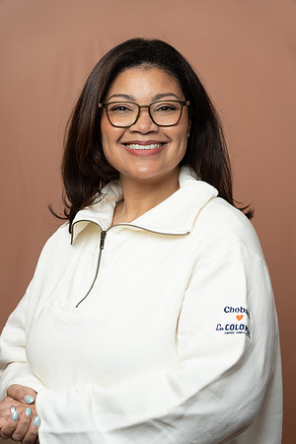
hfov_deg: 14.7
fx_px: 1147
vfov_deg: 21.9
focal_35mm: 93
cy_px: 222
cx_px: 148
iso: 320
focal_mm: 93
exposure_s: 1/160
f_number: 4
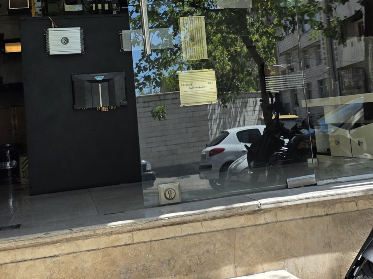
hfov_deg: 30.5
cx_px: 252
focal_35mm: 63
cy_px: 60
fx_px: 679
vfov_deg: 23.0
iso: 80
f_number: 1.7
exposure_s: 1/2333
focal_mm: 6.3
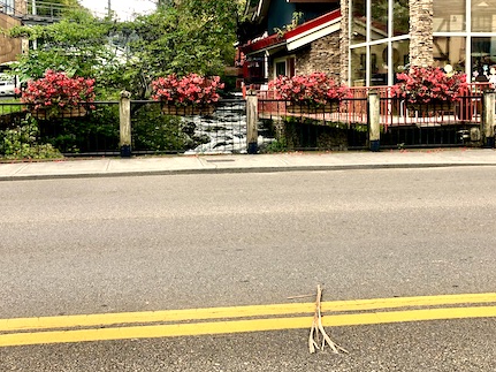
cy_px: 127
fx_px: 559
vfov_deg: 36.5
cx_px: 211
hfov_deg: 47.7
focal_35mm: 39
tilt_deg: -2.8
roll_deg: +2.1
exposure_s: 1/160
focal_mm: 4
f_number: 1.8
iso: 20
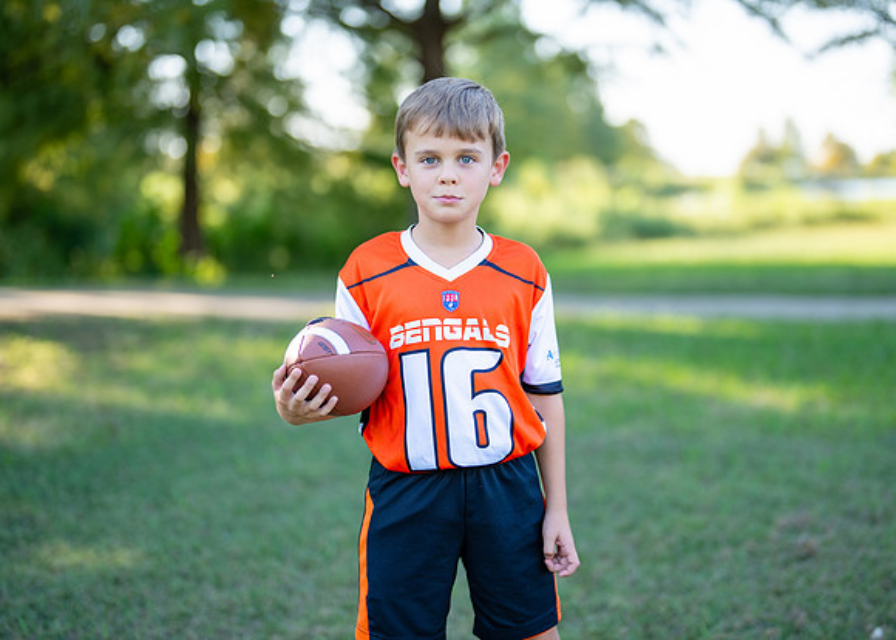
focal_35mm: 56
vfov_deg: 25.2
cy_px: 304
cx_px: 465
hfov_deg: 34.8
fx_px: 1431
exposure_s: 1/1250
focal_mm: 50
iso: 100
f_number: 1.2
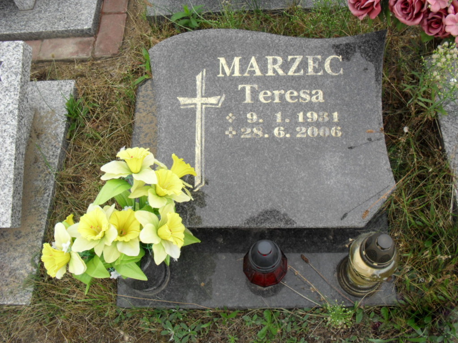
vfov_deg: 40.7
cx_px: 229
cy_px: 172
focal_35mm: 35
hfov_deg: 52.6
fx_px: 463
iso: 100
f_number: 3.2
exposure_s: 1/250
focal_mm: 6.3
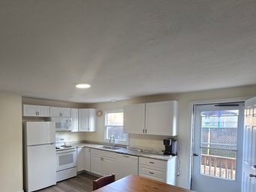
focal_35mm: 19
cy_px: 129
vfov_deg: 66.8
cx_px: 80
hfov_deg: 81.0
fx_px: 141
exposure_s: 1/60
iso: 160
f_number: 2.2
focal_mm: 2.2
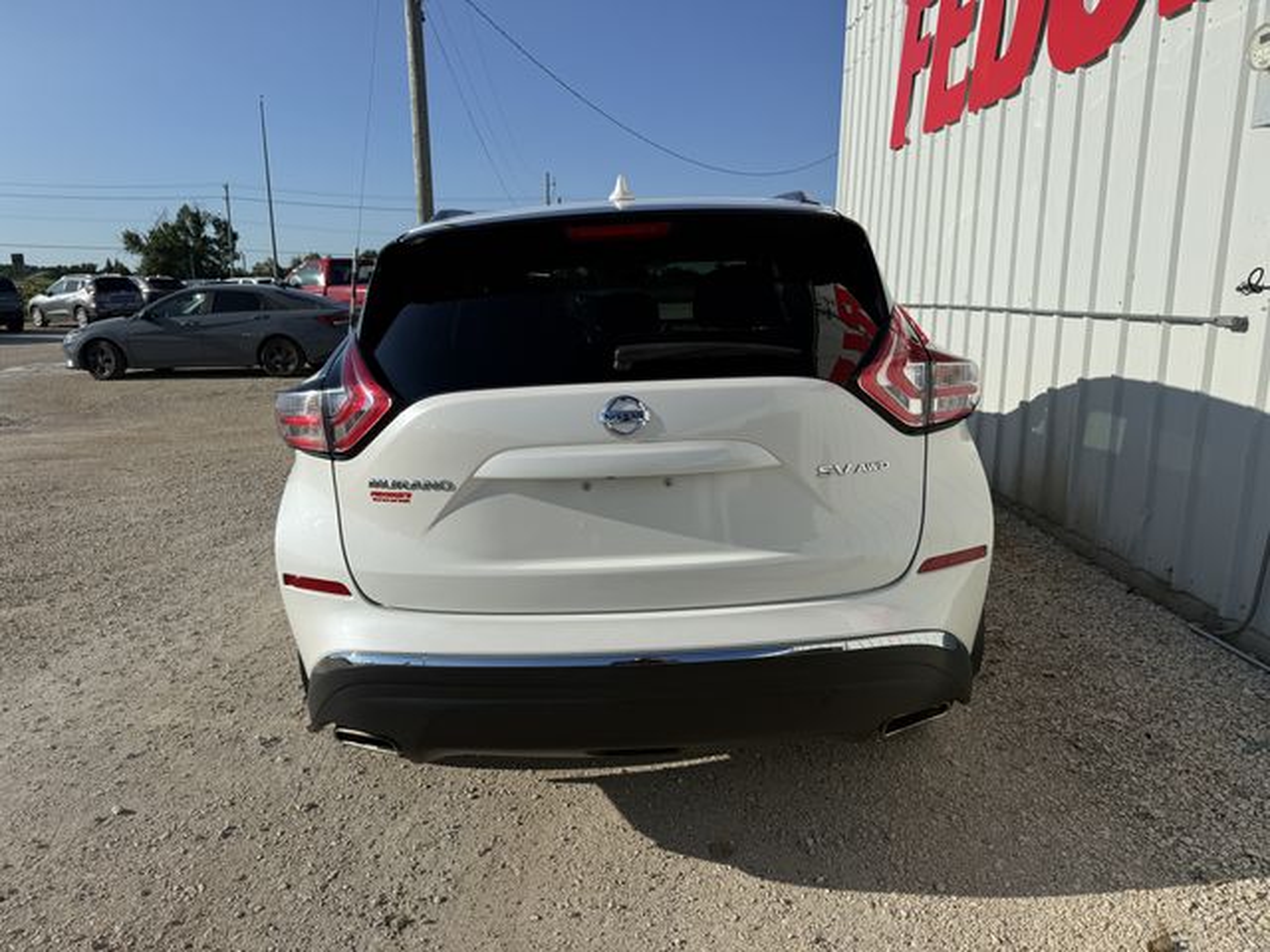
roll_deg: -0.4
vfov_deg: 56.8
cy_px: 476
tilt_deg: -11.8
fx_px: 881
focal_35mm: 24
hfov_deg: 71.6
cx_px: 635
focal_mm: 6.76
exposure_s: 1/8130
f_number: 1.78
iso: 80
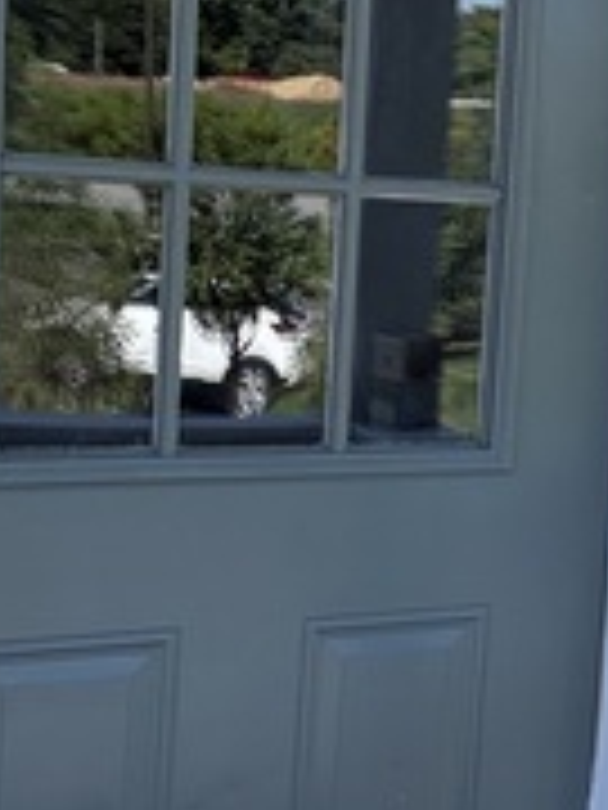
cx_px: 856
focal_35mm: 85
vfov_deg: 23.0
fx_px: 1991
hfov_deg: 16.2
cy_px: 340
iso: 25
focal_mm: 2.69
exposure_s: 1/395
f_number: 1.9
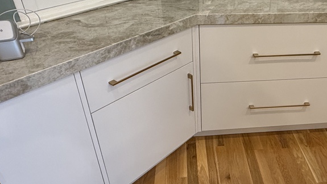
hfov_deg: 54.6
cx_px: 234
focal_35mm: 35
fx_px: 304
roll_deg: -2.3
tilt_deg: -31.4
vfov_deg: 33.7
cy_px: 78
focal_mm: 2.22
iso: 320
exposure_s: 1/68
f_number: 2.2
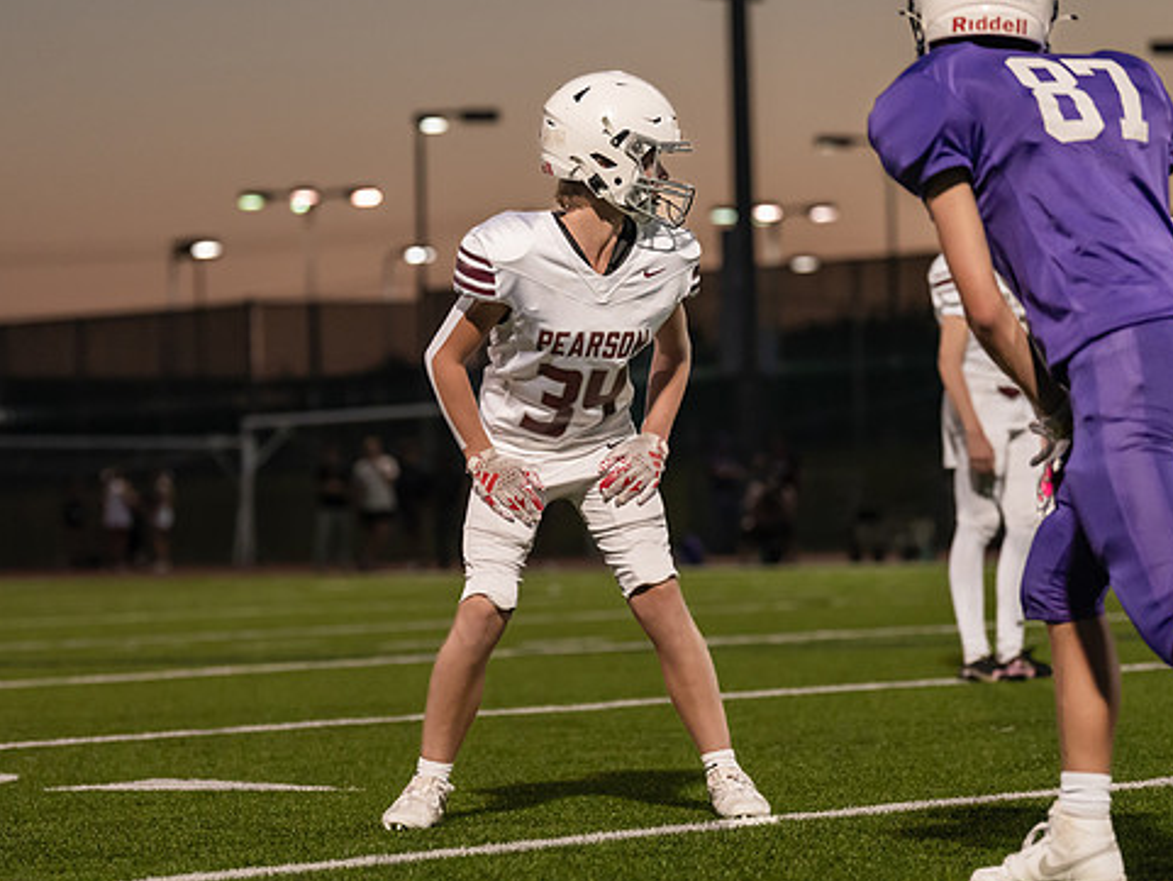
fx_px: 5423
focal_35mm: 160
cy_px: 530
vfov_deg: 9.3
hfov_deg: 12.3
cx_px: 514
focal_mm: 108
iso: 3200
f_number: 2.8
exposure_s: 1/1250
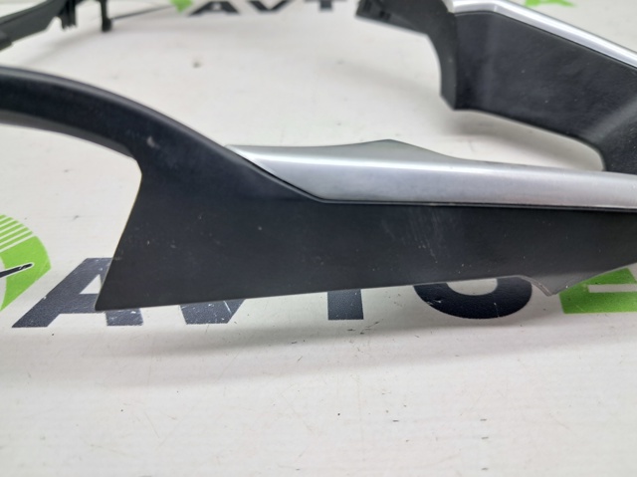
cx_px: 318
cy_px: 238
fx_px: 496
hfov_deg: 65.4
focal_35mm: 27
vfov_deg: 51.3
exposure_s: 1/50
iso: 50
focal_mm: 4
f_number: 1.8
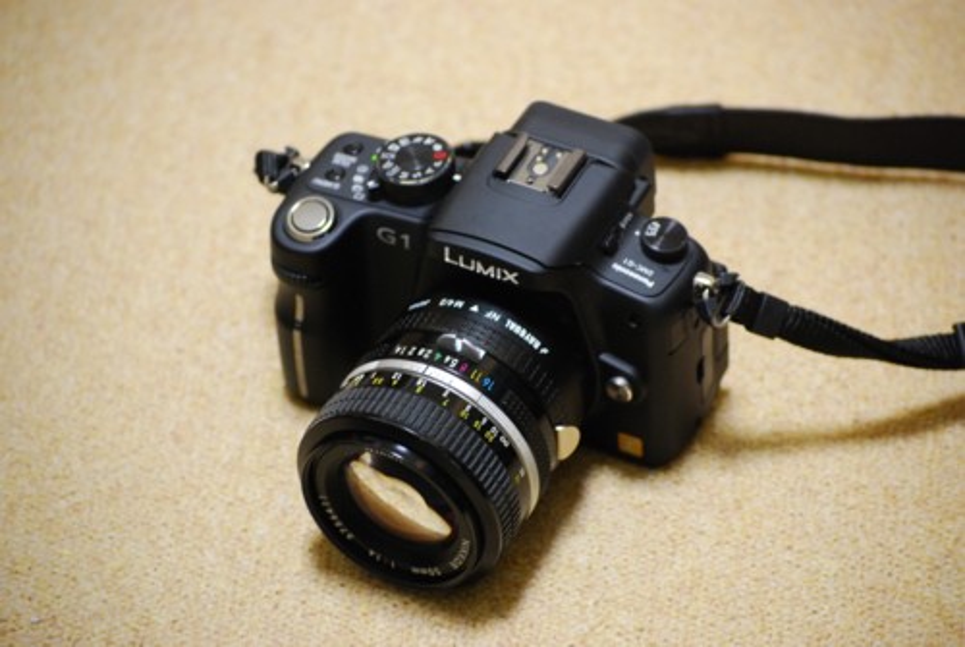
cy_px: 324
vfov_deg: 10.7
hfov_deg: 15.9
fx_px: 3463
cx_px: 482
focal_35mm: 129
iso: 800
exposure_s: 1/6
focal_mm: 86
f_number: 5.6
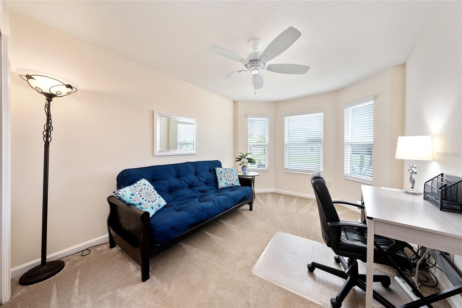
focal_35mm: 12
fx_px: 154
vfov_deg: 90.0
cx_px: 231
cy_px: 154
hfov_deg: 112.6
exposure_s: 1/10
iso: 250
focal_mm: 12
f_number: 7.1
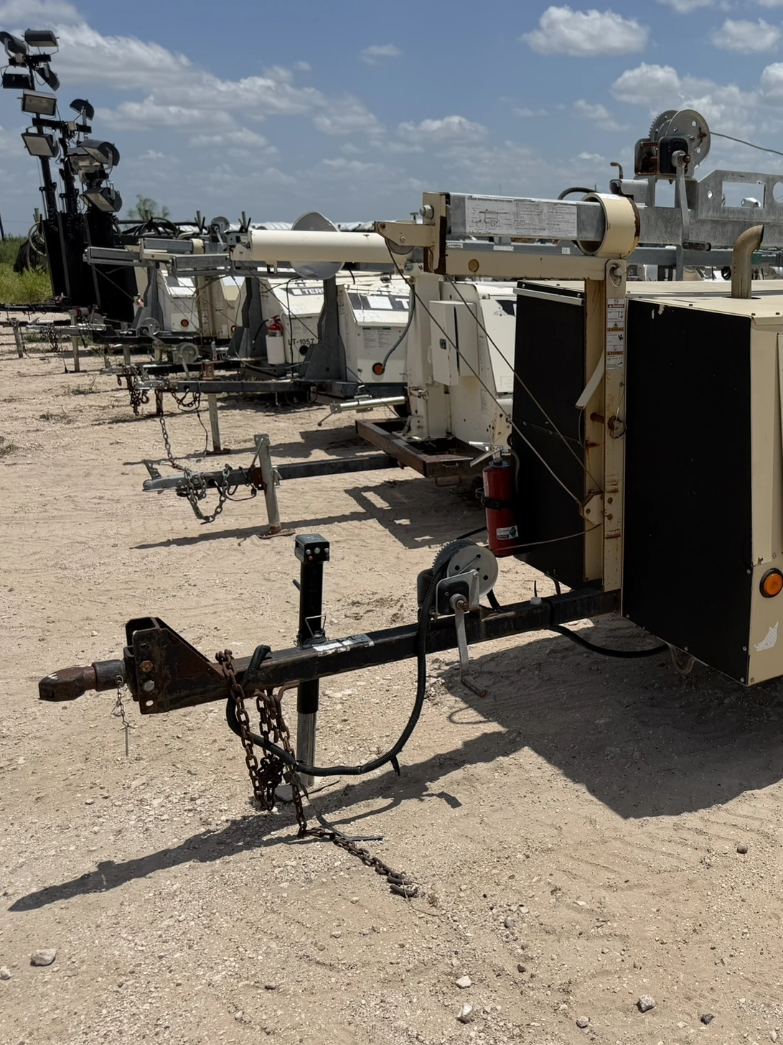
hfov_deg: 40.2
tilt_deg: -15.7
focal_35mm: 33
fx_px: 995
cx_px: 683
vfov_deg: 55.4
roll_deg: +1.5
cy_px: 530
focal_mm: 6.76
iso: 80
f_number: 1.78
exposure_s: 1/10309
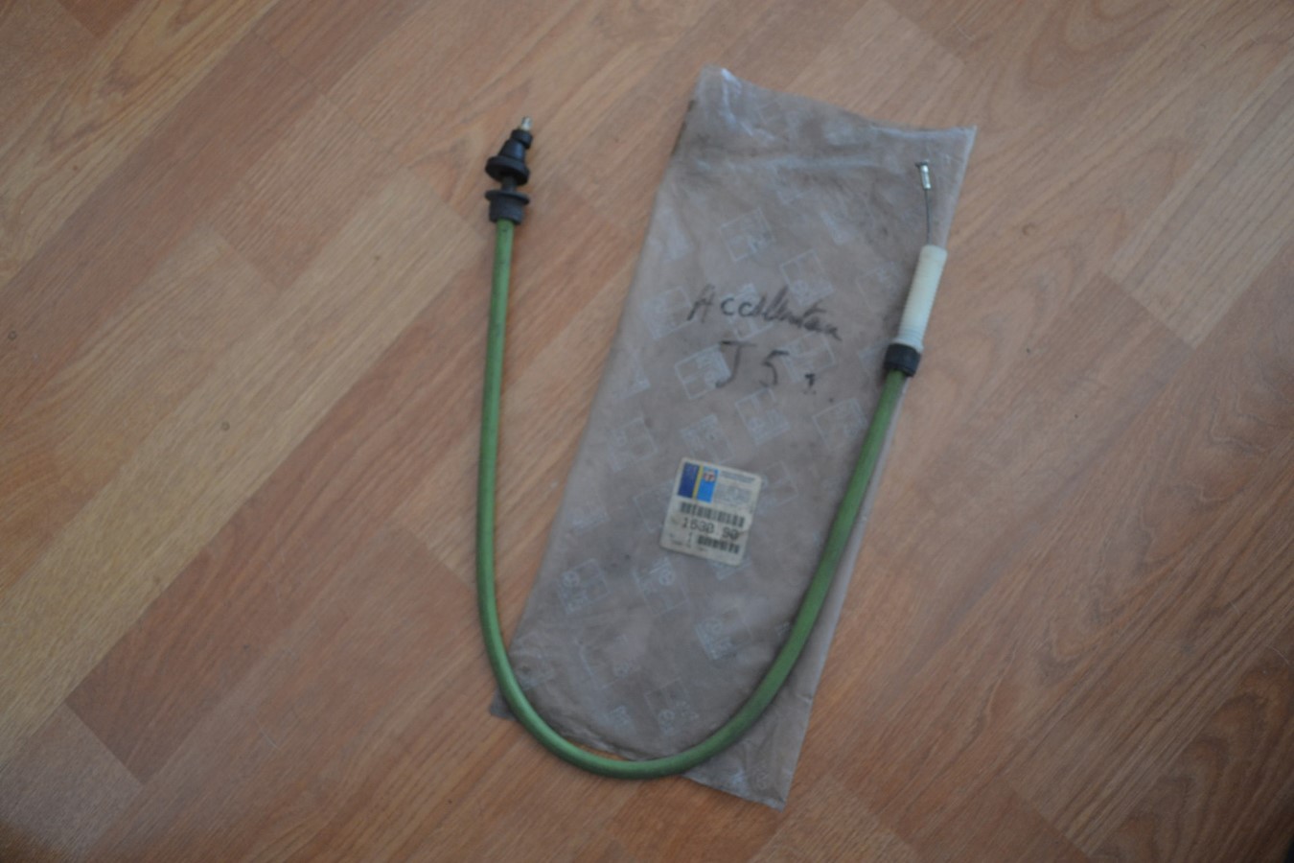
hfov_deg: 61.9
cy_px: 432
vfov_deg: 43.6
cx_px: 647
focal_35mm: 30
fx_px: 1078
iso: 640
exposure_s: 1/60
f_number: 3.8
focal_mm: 20
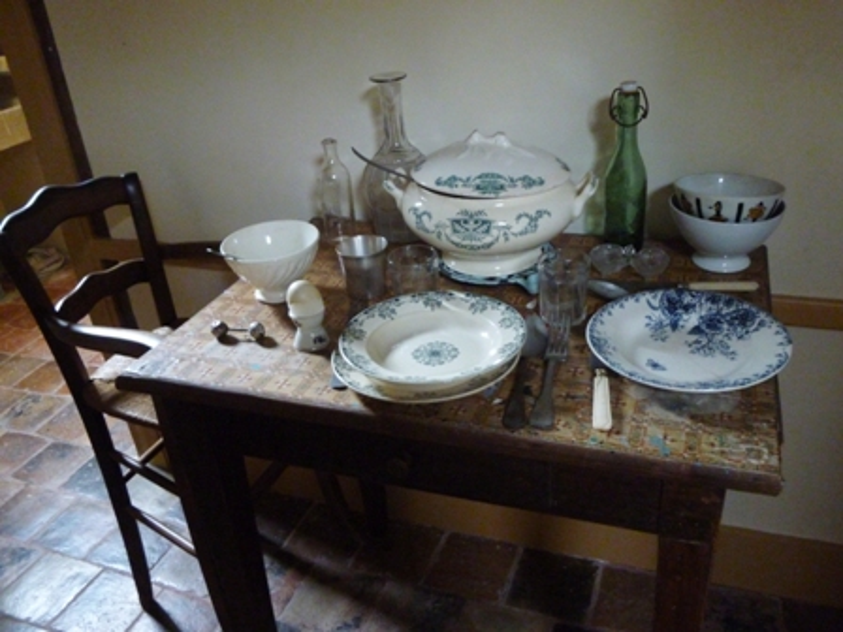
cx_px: 422
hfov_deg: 58.4
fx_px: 755
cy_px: 316
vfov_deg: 45.4
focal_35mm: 31
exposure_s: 1/15
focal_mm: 5.6
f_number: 3.4
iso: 800
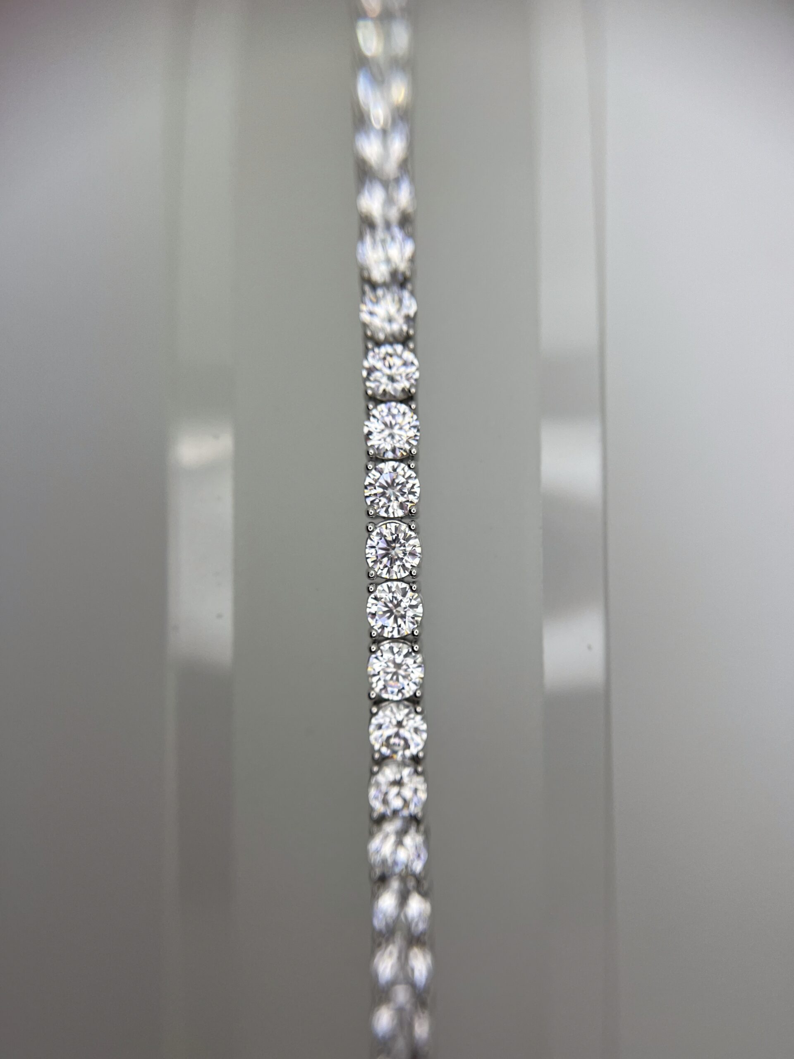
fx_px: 795
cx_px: 397
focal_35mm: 26
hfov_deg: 53.1
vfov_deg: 67.3
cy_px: 530
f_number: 1.6
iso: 50
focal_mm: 5.1
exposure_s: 1/1036
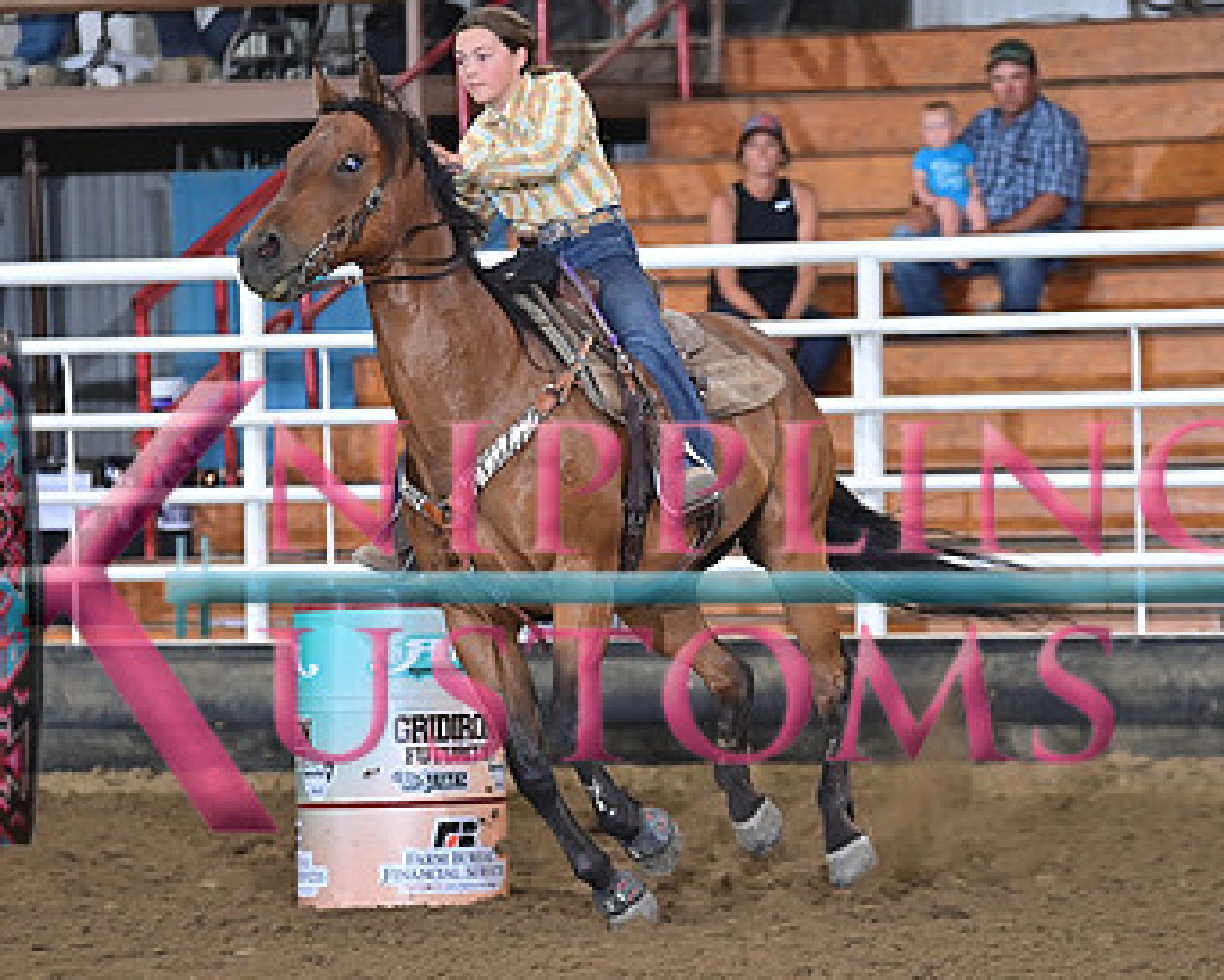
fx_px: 11559
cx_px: 625
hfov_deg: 6.1
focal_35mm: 319
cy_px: 583
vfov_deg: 4.9
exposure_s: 1/250
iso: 1600
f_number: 3.2
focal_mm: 200
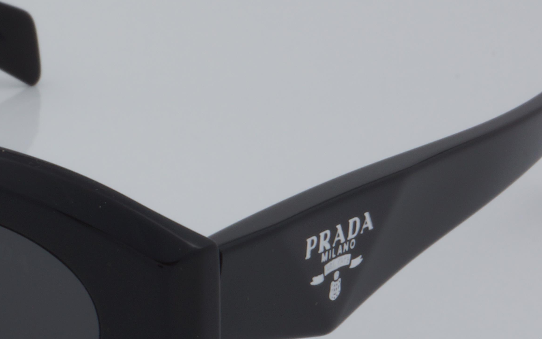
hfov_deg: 10.5
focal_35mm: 198
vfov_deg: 6.6
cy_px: 212
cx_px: -63
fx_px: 2925
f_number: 32
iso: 100
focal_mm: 50
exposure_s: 1/4
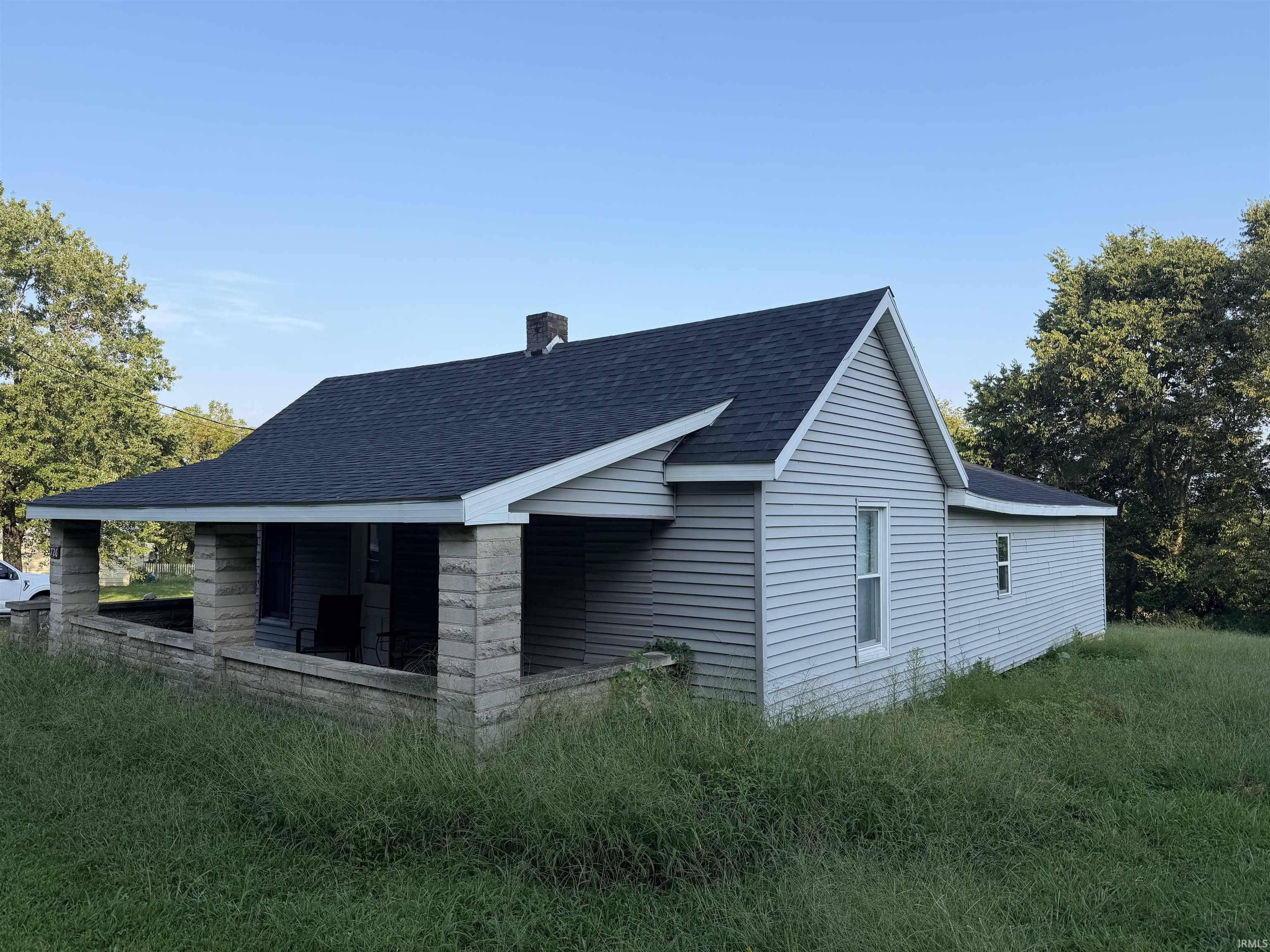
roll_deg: -0.4
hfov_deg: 71.6
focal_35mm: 24
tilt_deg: +1.7
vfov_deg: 56.8
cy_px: 476
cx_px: 635
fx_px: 881
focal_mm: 6.76
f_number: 1.78
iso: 80
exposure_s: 1/2000
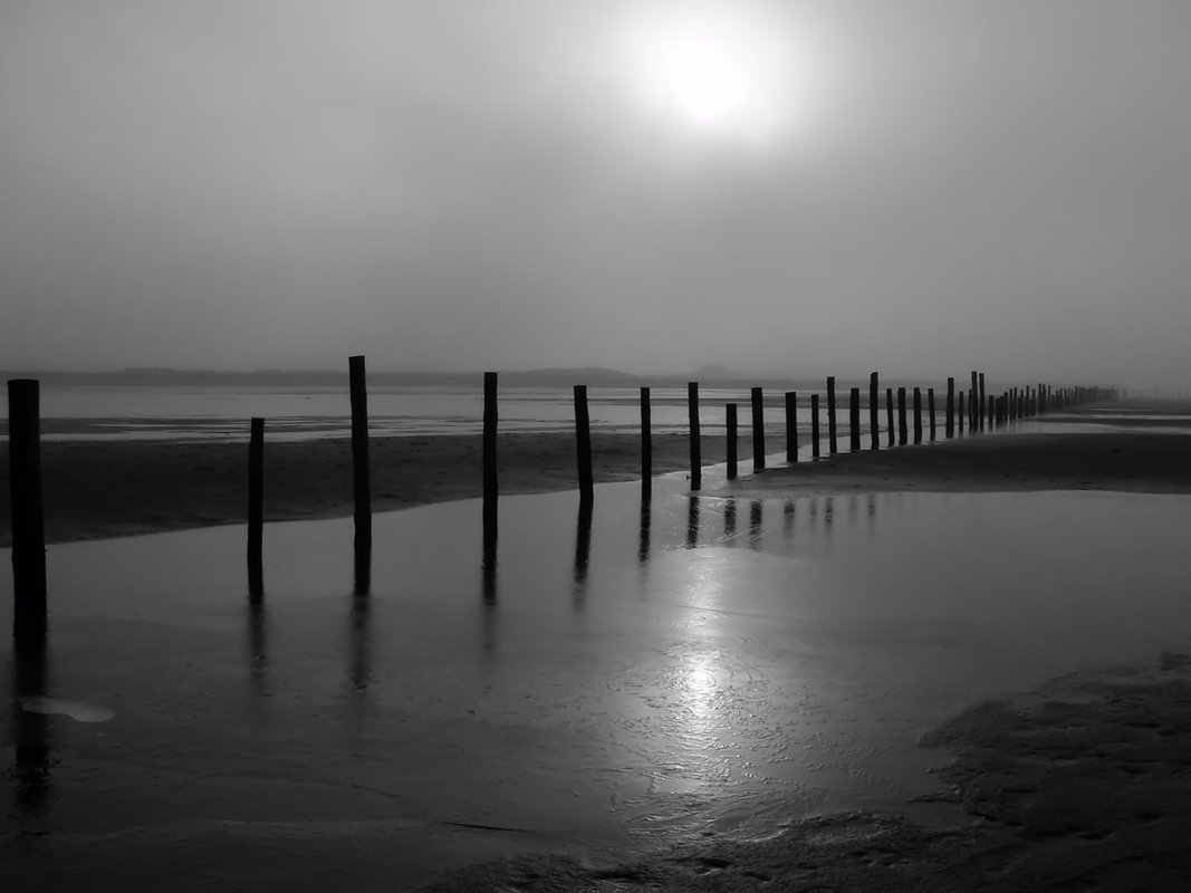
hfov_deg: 51.4
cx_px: 596
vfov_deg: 39.6
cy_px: 446
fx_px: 1238
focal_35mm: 36
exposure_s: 1/1600
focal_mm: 6
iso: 80
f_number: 6.5
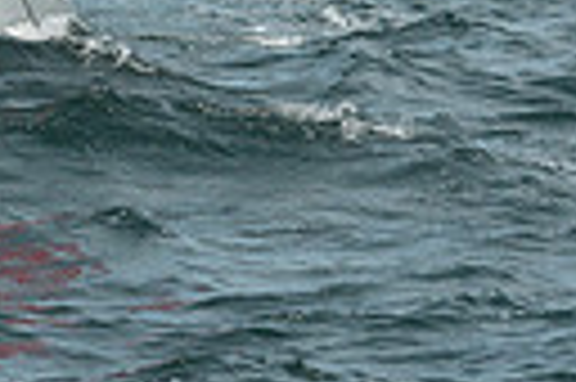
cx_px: -119
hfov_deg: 4.8
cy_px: -813
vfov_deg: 3.1
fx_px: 6871
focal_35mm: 430
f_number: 9
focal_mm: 95
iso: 320
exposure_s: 1/1250
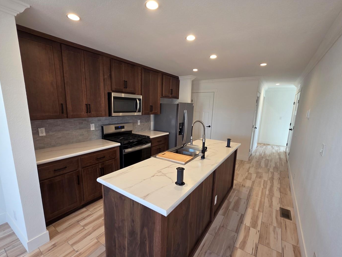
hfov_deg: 98.1
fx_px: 148
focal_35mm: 15
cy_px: 139
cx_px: 163
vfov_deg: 81.6
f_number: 1.9
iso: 160
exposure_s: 1/120
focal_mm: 2.2
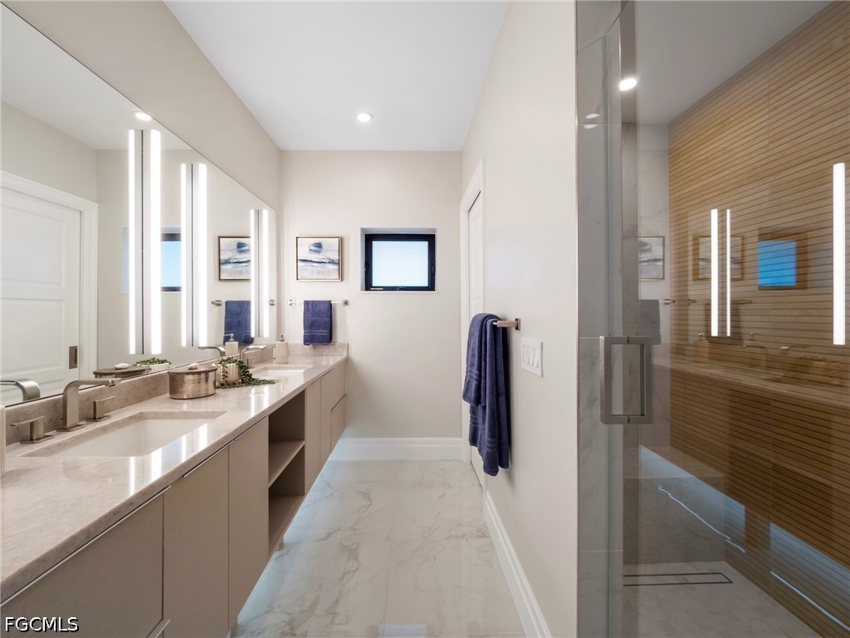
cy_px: 319
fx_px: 344
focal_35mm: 14
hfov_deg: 102.1
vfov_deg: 85.7
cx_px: 425
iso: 200
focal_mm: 7
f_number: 7.1
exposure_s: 1/25
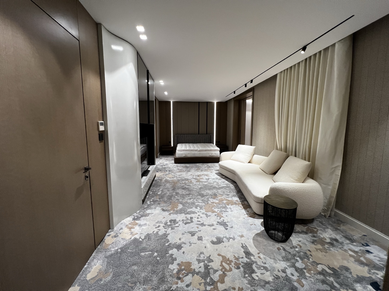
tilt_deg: -7.4
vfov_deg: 89.9
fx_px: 146
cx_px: 194
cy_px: 146
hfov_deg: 106.2
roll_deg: +0.1
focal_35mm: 13
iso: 250
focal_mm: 1.57
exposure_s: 1/91
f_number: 1.8
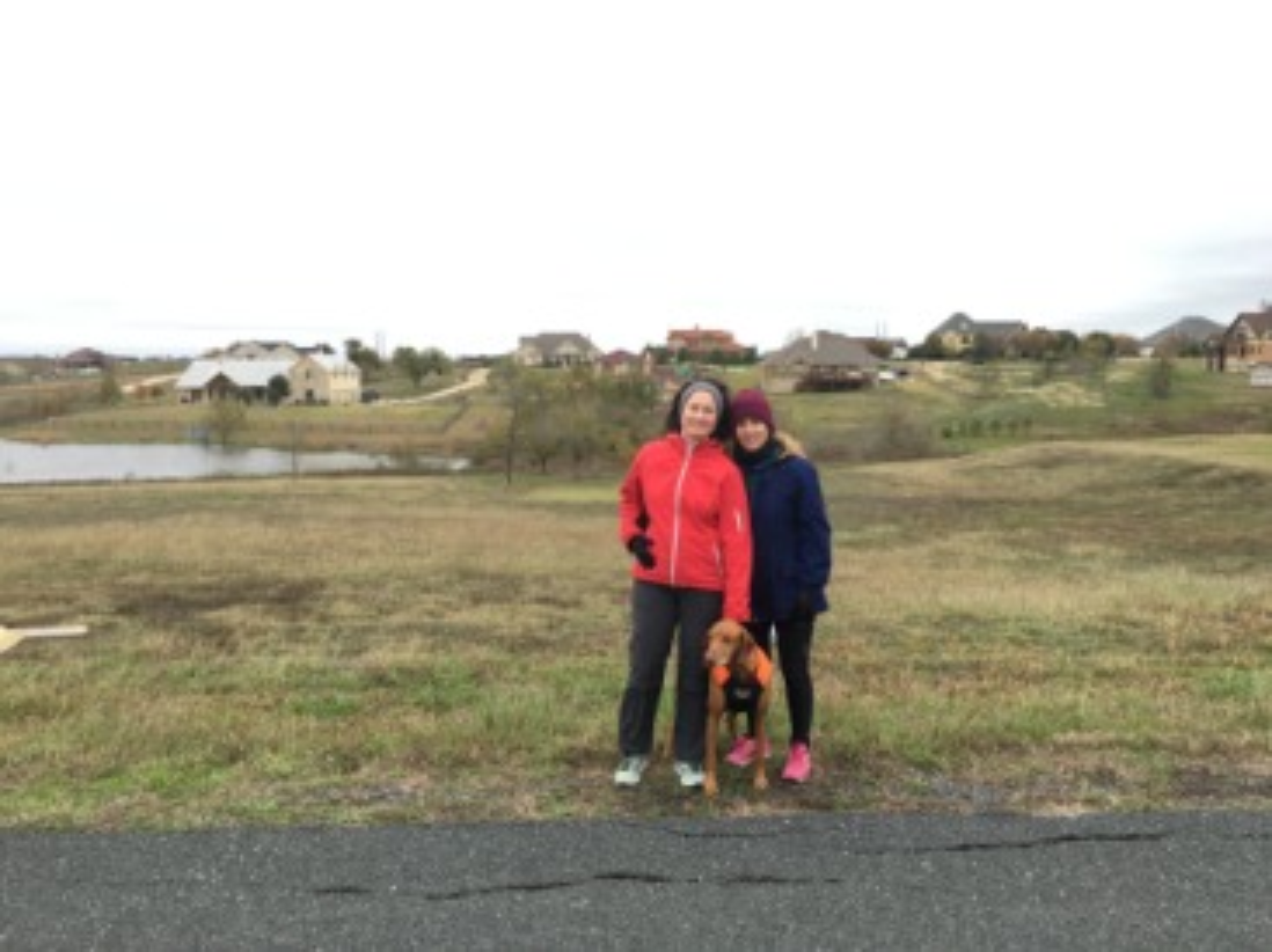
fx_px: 1065
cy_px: 476
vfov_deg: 48.2
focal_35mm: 29
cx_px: 636
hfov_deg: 61.7
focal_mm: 4.15
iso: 25
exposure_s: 1/120
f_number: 2.2
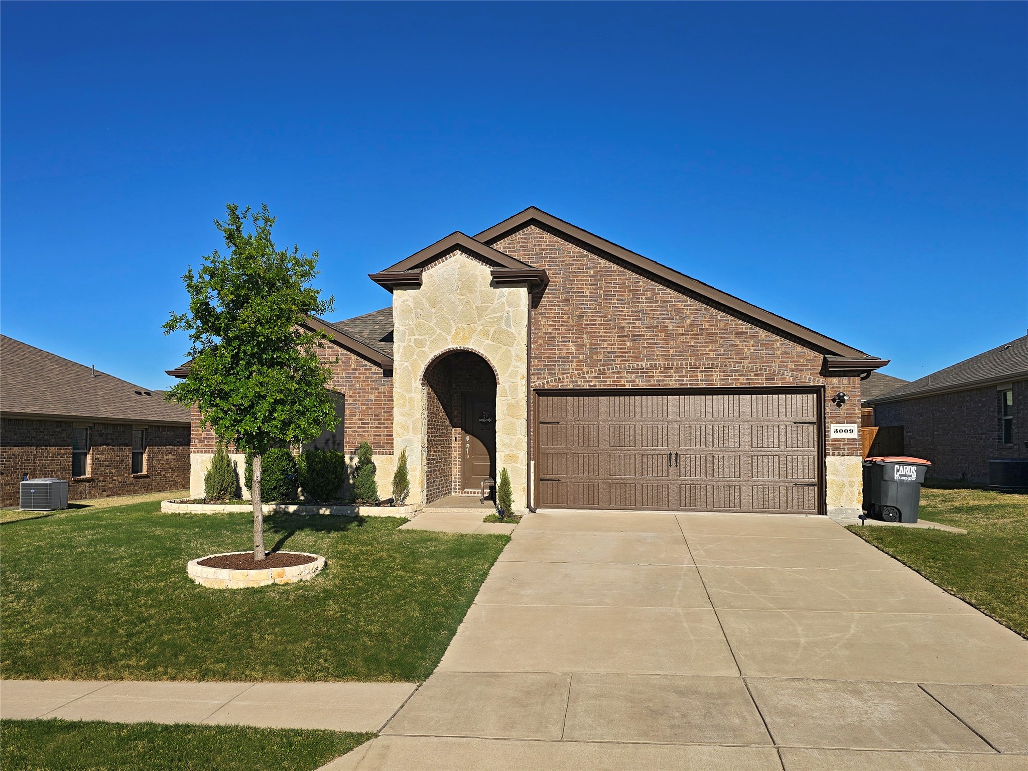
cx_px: 514
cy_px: 386
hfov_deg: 73.9
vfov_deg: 58.9
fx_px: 683
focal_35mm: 23
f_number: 1.7
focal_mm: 6.3
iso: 12
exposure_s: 1/580
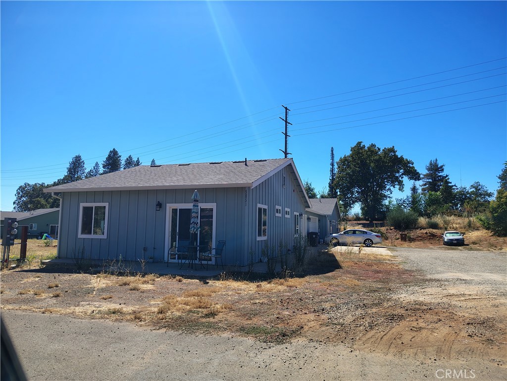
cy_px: 190
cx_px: 254
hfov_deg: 71.6
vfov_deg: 56.8
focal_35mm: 24
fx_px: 352
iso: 121
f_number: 1.8
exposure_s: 1/2751
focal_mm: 5.56
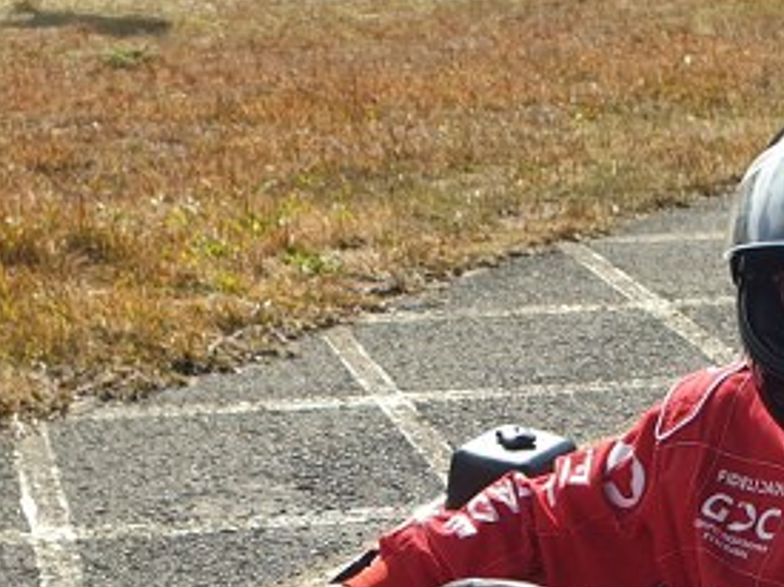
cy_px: 903
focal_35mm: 101
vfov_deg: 13.7
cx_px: 586
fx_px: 2286
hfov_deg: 19.3
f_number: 2.4
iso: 50
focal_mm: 4.3
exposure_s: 1/958
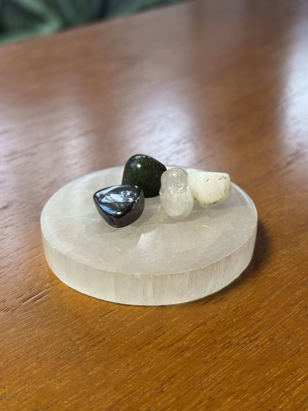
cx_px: 154
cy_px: 206
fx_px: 569
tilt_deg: -31.1
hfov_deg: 30.3
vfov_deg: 39.7
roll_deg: +0.1
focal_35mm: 48
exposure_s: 1/275
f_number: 1.78
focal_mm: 6.76
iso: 64
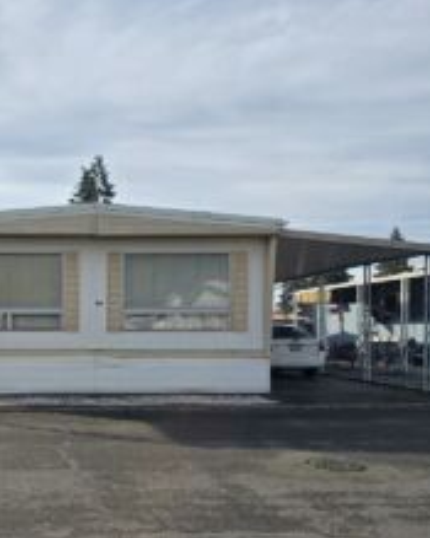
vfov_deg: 44.3
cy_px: 346
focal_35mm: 41
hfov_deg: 34.7
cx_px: 54
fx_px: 653
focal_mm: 6.3
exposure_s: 1/850
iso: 12
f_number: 1.7
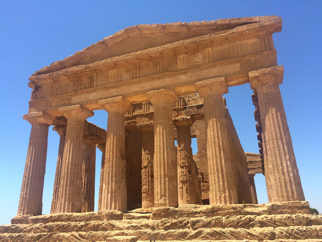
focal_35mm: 29
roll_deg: +2.4
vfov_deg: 48.2
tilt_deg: +19.2
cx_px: 161
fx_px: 270
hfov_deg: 61.7
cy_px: 121
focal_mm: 4.15
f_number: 2.2
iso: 32
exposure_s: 1/1368
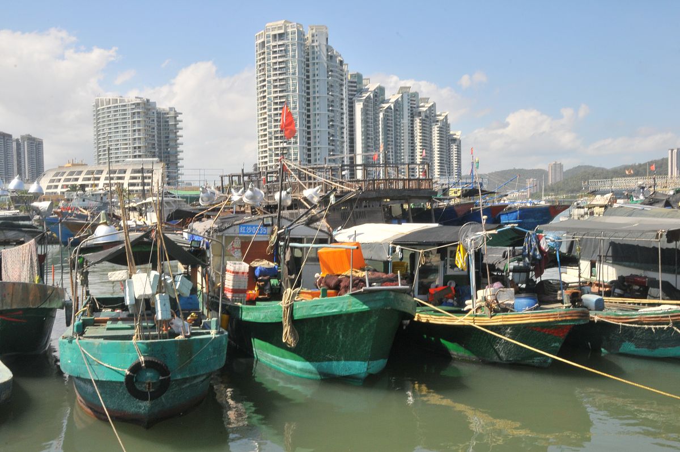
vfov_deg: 36.8
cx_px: 340
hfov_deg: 53.2
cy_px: 226
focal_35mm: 36
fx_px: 679
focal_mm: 24
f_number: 25
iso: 400
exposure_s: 1/80
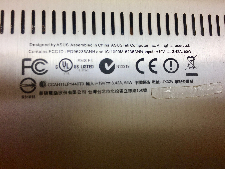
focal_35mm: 29
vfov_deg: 48.2
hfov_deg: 61.7
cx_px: 112
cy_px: 84
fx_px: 188
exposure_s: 1/120
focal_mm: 4.15
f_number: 2.2
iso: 32
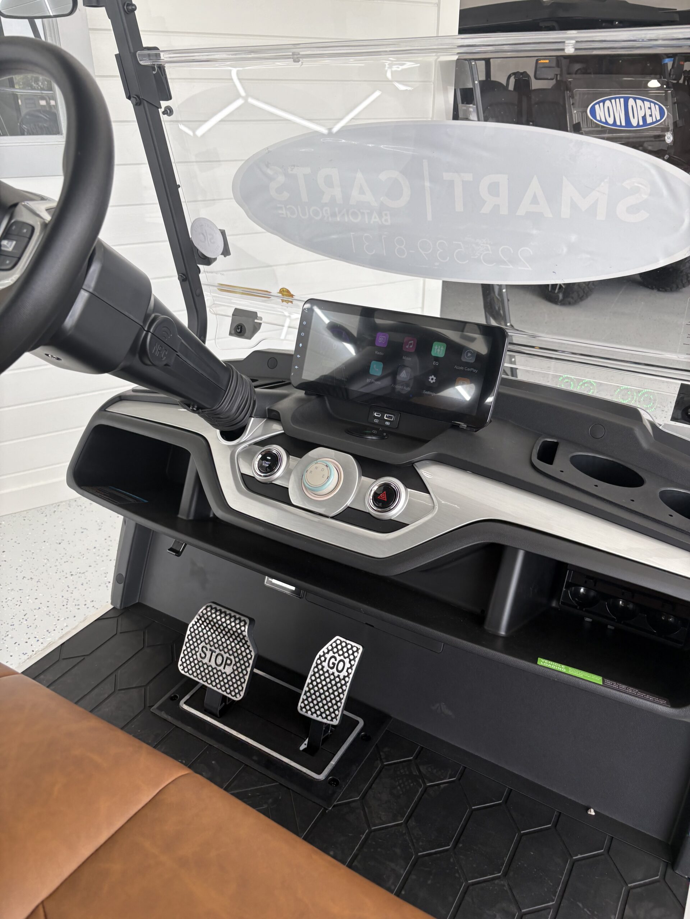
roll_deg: +0.1
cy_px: 460
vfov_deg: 67.3
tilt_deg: -26.6
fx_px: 691
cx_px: 345
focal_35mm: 26
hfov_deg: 53.1
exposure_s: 1/184
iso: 40
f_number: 1.6
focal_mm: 5.96
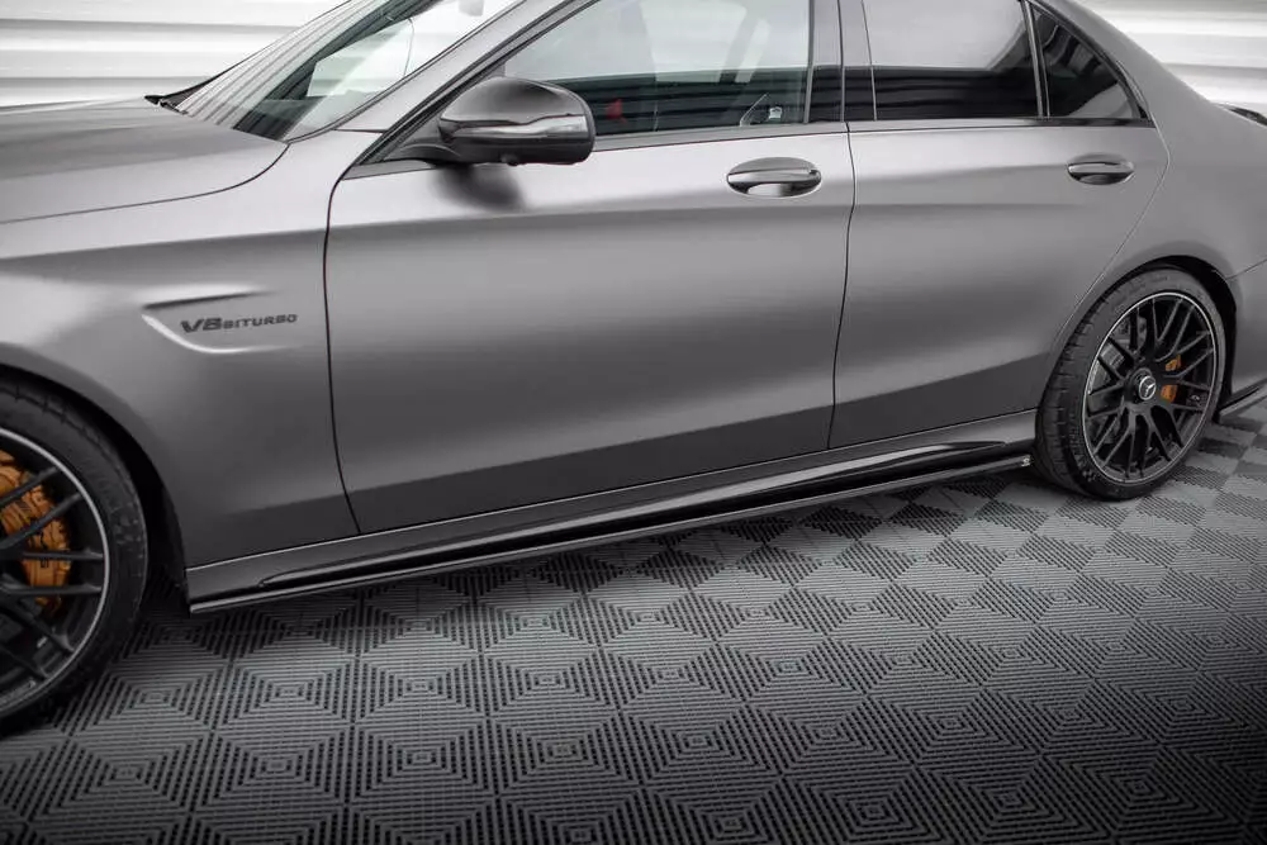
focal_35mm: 35
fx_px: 1232
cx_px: 634
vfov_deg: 37.9
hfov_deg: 54.4
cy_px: 422
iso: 500
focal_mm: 35
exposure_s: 1/125
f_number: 2.5
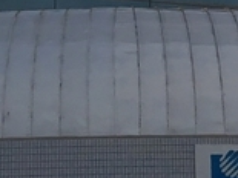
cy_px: 81
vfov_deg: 6.6
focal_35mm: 225
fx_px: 1546
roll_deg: +1.4
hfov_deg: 8.8
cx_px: 189
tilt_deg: +19.6
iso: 50
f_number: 2.2
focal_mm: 4.15
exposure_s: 1/30
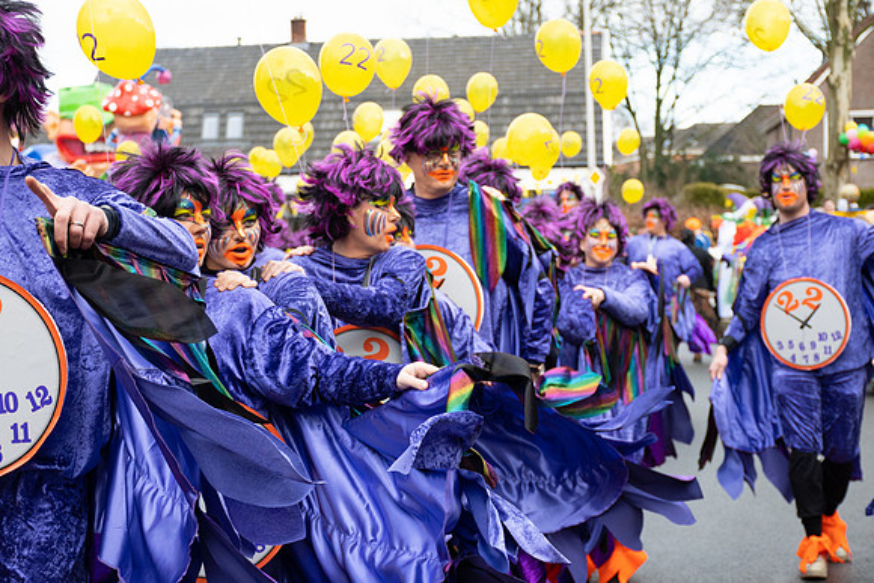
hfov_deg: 27.0
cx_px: 437
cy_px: 292
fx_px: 1821
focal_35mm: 75
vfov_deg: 18.2
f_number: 4.8
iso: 400
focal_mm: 50
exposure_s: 1/1000
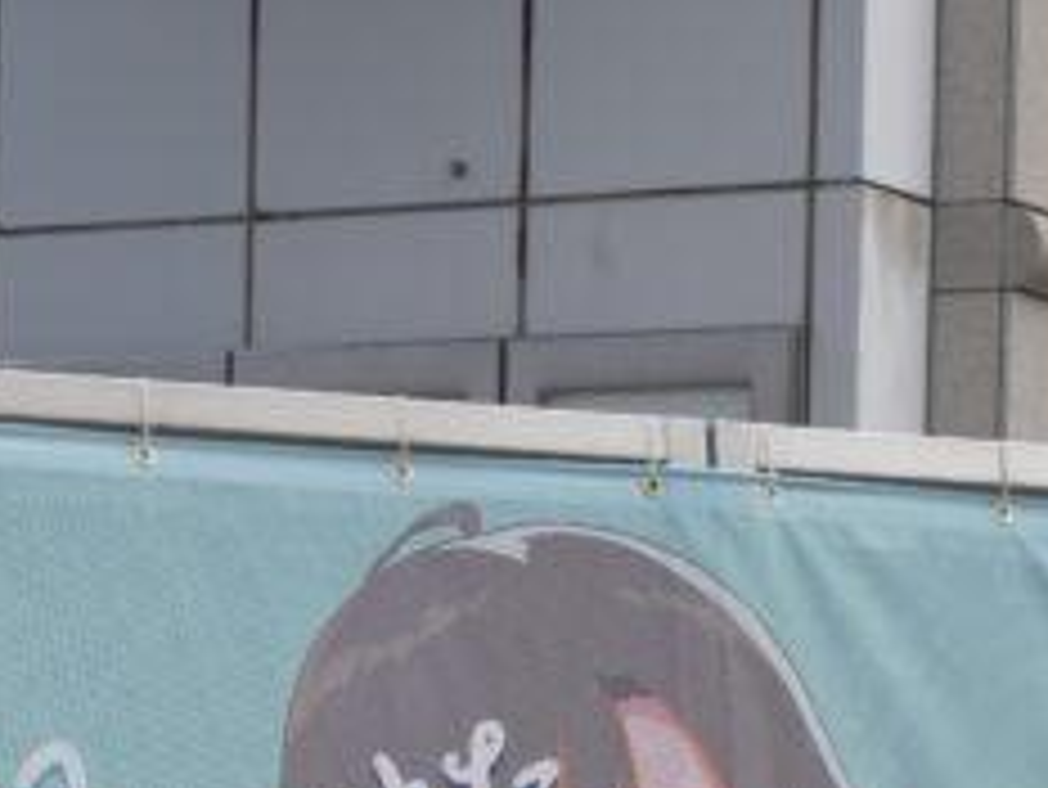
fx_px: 6391
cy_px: 1288
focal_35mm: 211
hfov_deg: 9.3
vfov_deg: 6.9
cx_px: 126
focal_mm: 32
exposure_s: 1/400
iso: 200
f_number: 5.6
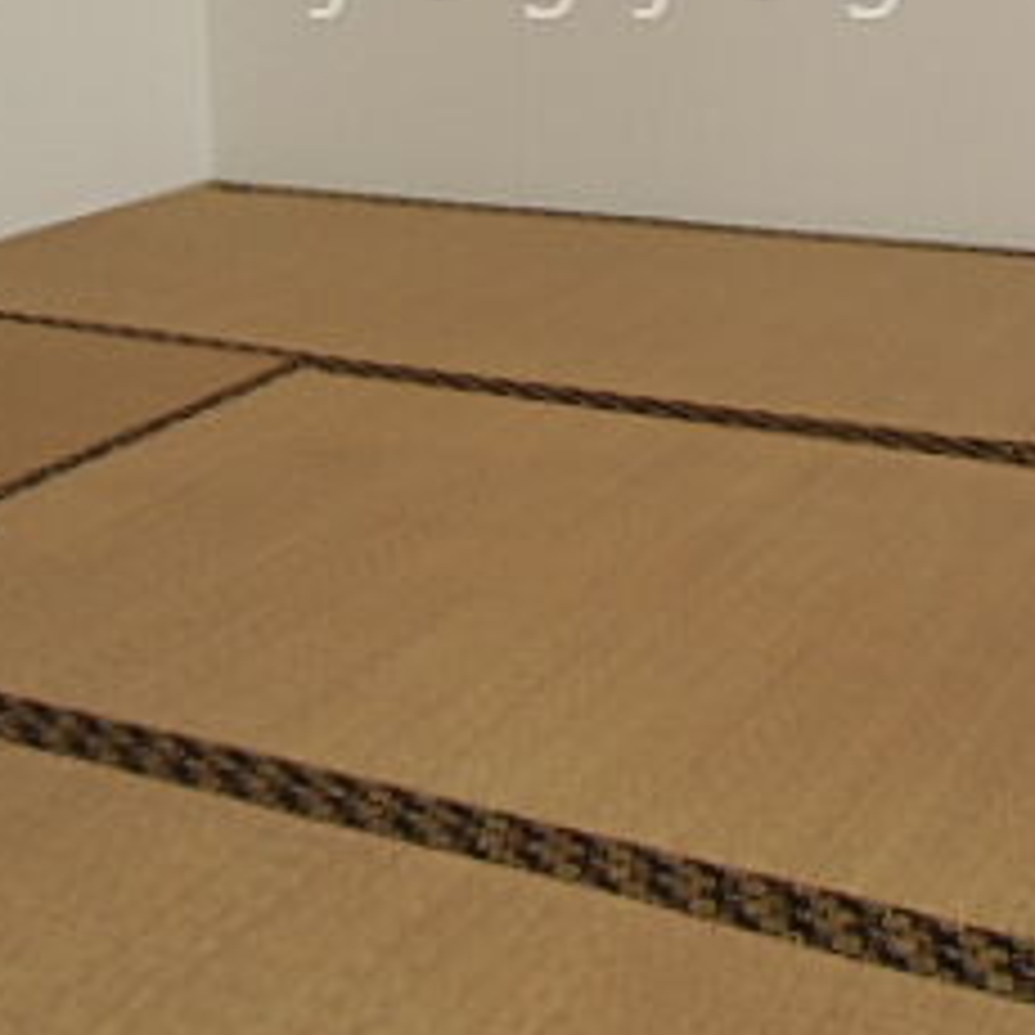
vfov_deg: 27.2
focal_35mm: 59
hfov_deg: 29.0
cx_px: 616
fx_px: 1996
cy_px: -36
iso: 100
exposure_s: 1/60
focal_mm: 4.24
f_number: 3
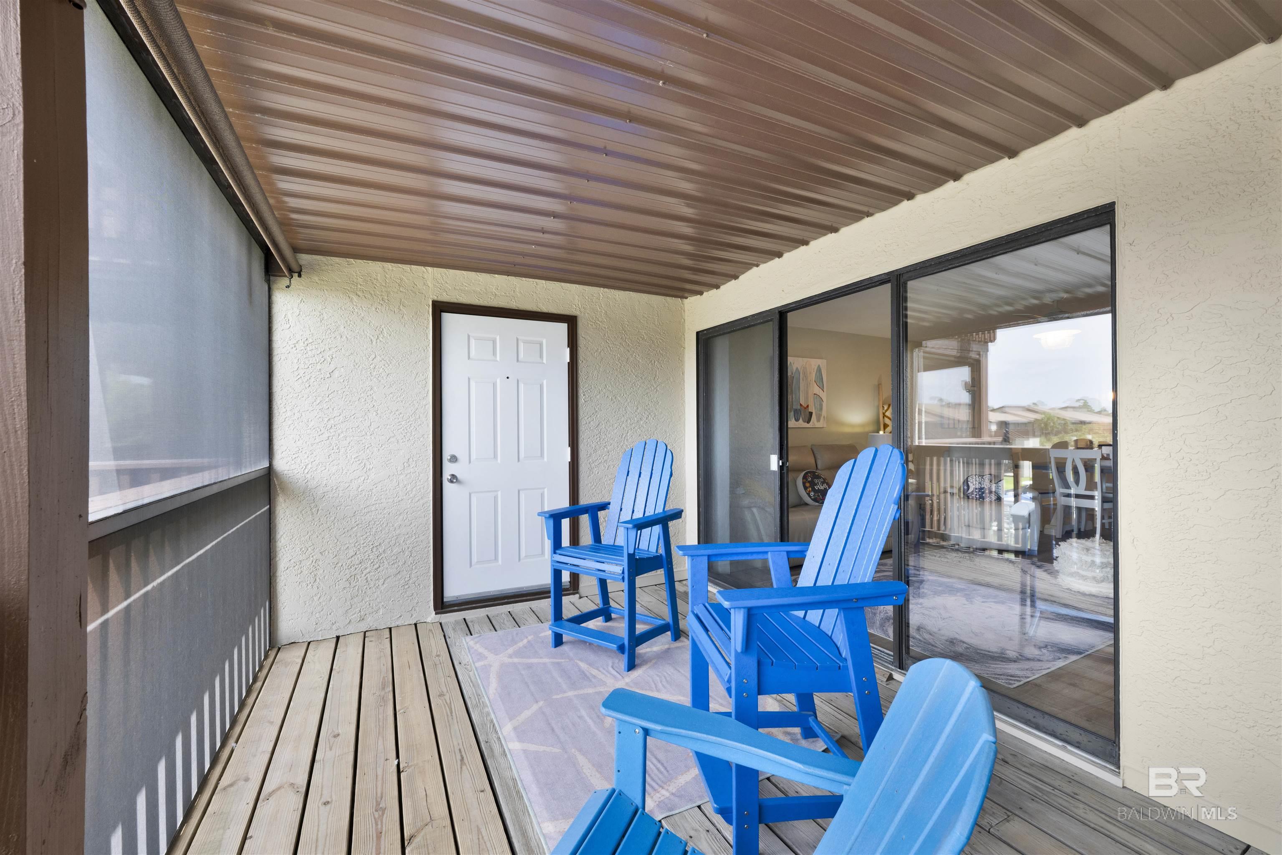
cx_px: 641
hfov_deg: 104.3
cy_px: 428
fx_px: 499
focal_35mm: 14
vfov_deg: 81.2
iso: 400
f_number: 11
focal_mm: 14
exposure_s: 1/10
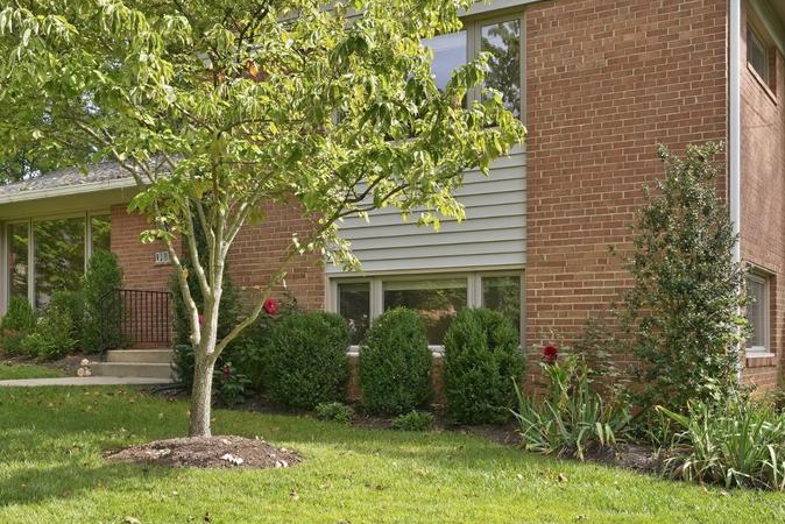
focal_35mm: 41
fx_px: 894
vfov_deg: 32.2
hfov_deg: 47.2
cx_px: 335
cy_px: 148
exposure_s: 1/160
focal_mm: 18
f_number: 9
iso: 250
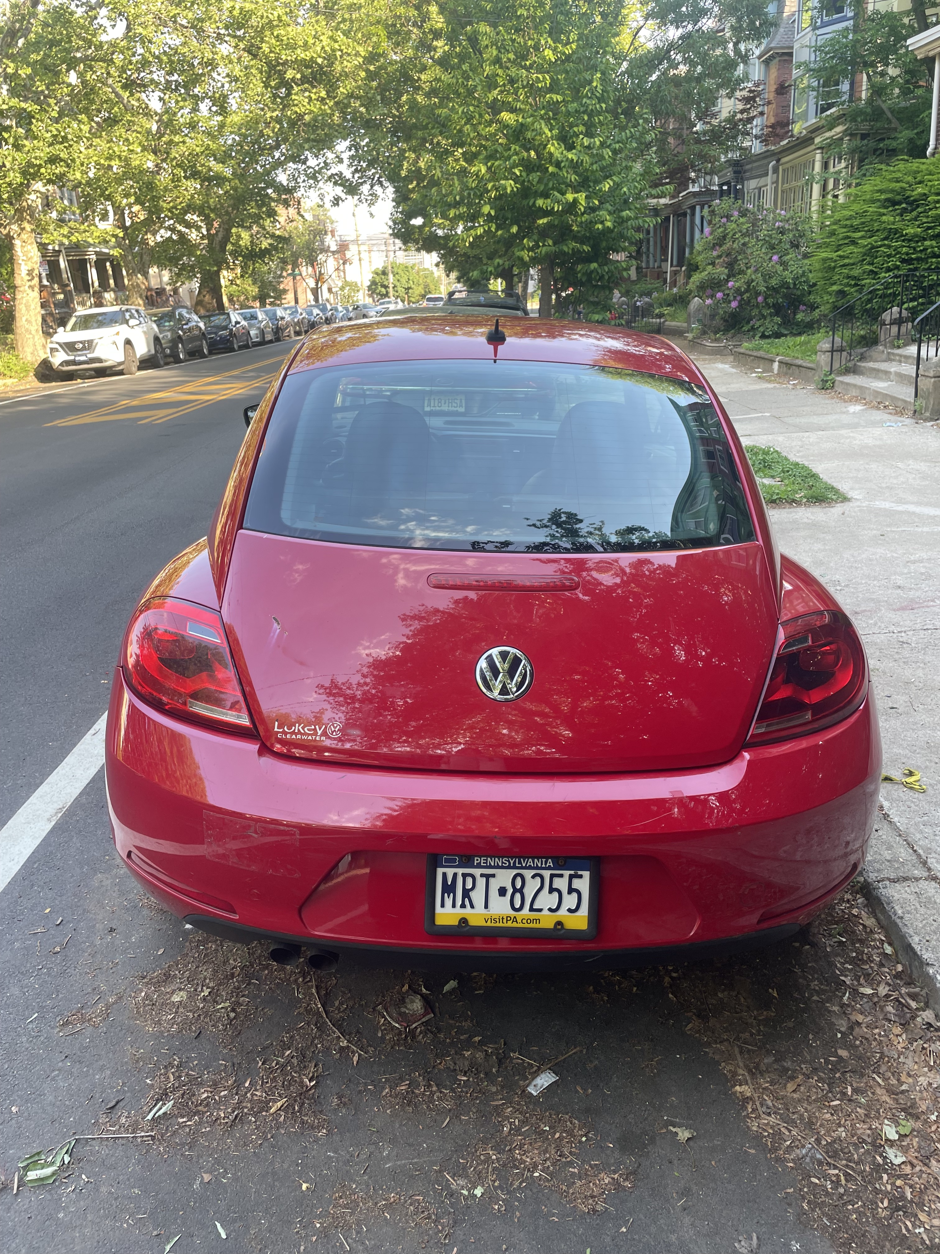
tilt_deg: -18.5
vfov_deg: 67.3
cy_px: 627
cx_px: 470
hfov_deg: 53.1
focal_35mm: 26
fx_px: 941
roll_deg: +1.7
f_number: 1.6
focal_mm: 4.2
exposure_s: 1/129
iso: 32
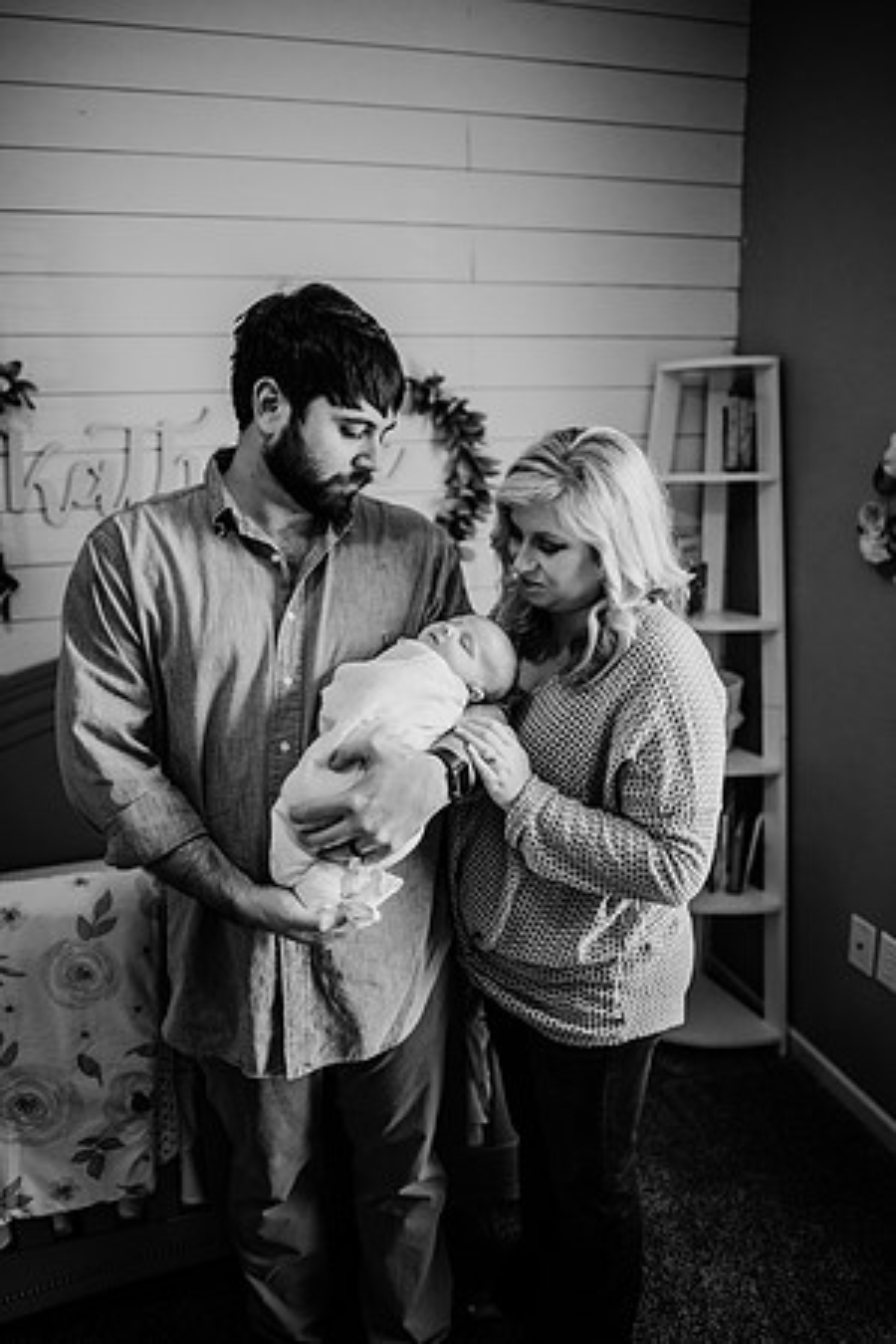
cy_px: 672
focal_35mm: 24
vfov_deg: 73.7
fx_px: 896
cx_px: 448
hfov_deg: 53.1
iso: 640
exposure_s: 1/320
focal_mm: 24
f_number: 2
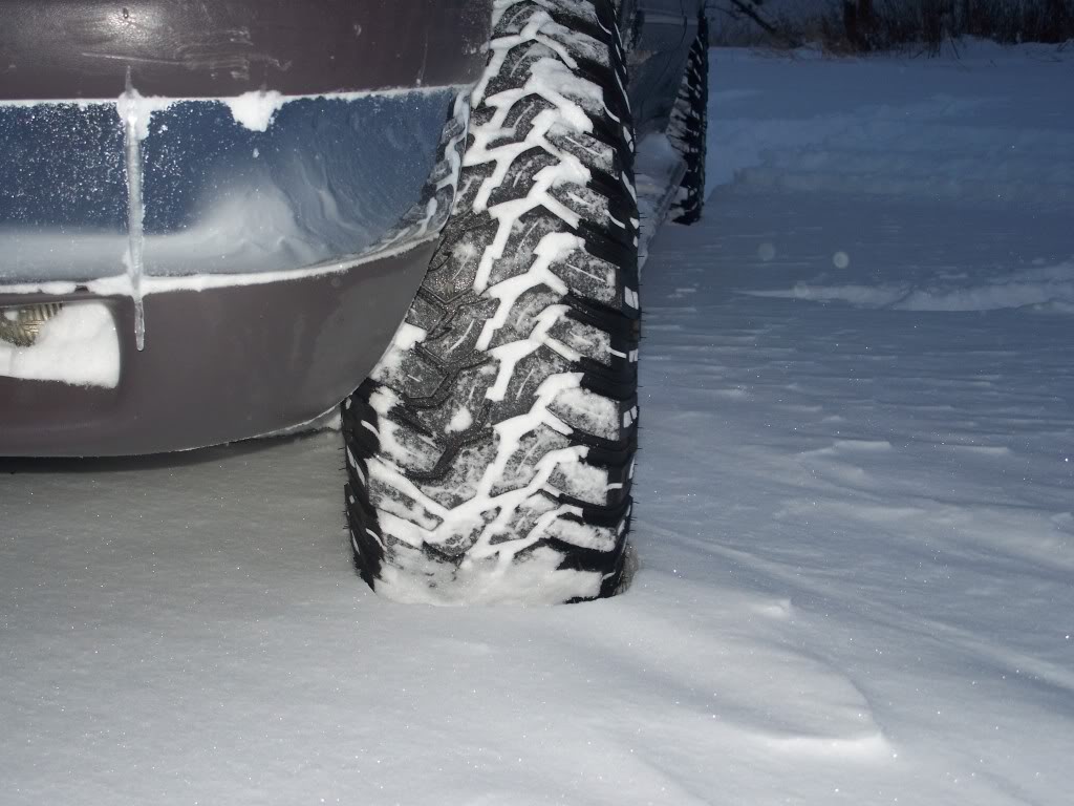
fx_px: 1582
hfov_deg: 37.5
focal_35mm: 51
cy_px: 403
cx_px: 537
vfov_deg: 28.6
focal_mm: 10.7
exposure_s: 1/80
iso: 125
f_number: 3.2
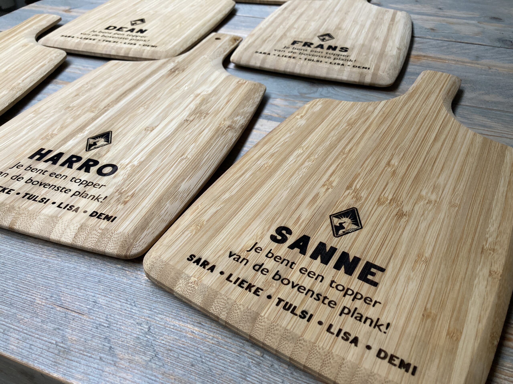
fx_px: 415
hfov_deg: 63.4
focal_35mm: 28
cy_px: 192
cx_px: 256
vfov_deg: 49.7
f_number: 1.8
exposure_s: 1/60
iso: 125
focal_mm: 3.99
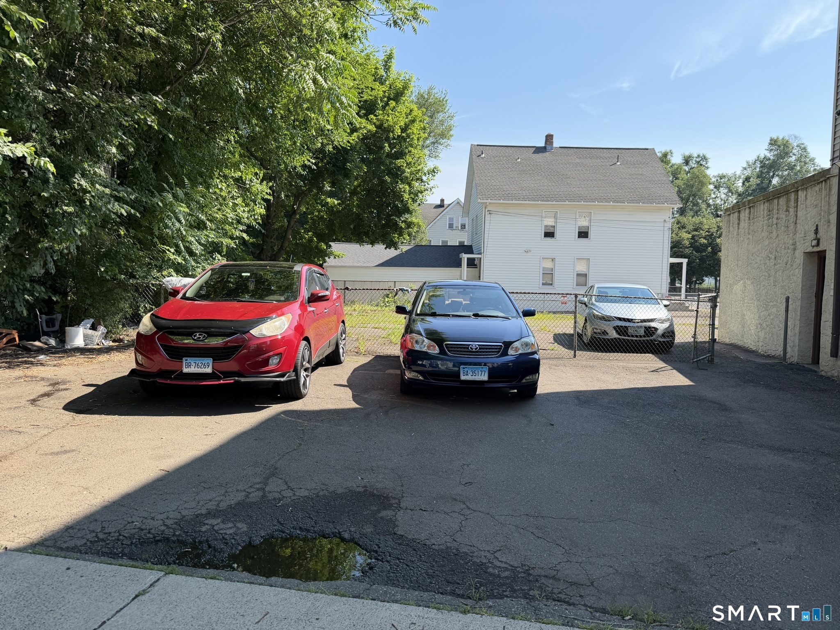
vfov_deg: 56.8
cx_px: 420
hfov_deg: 71.6
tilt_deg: -1.4
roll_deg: -0.5
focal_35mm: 24
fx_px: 582
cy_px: 315
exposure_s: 1/1901
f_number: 1.78
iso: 100
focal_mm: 6.76
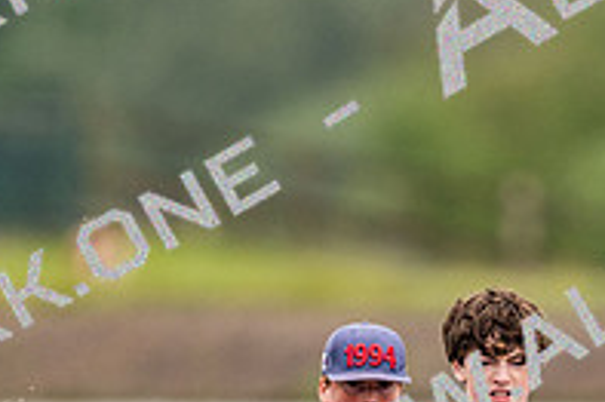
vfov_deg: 0.5
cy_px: 546
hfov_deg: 0.8
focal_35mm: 2654
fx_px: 44564
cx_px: 599
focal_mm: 600
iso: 360
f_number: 4
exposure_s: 1/2500
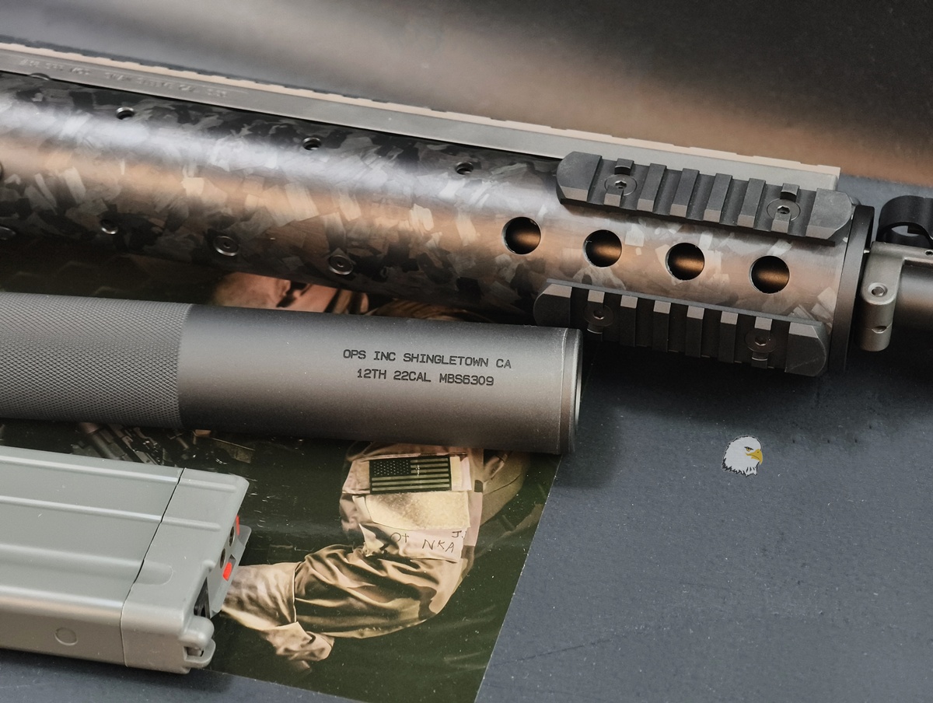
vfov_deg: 17.4
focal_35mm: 85
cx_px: 466
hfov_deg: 23.0
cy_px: 352
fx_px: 2295
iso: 1306
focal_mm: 22.48
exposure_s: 1/15
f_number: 2.67
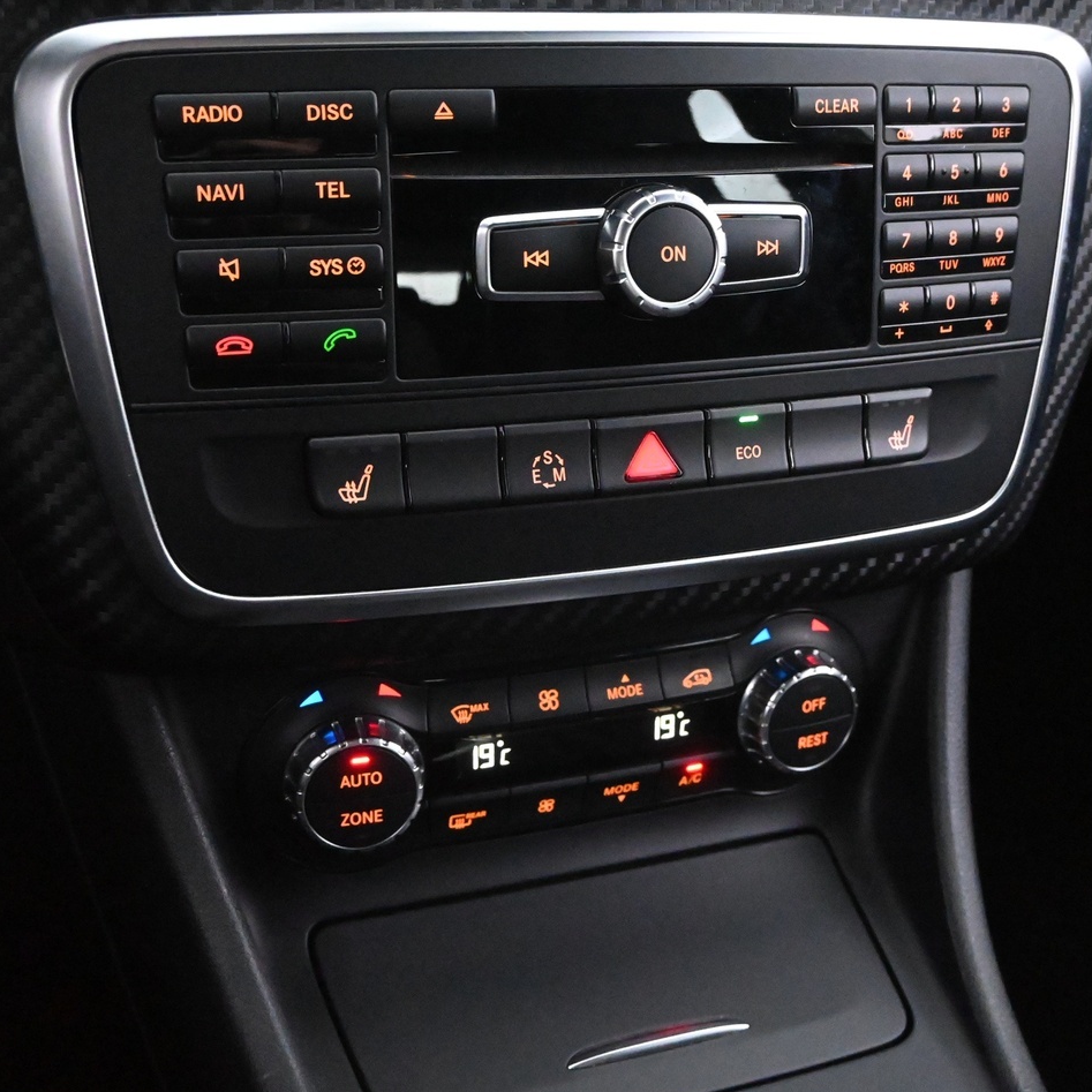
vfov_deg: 34.6
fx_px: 1752
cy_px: 489
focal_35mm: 49
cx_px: 634
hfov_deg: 34.5
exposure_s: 1/40
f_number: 4.5
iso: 12800
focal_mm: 22.5
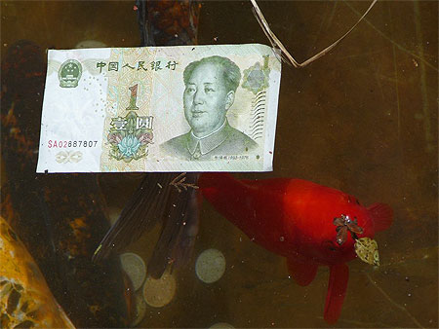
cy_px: 164
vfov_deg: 6.5
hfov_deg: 8.6
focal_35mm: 229
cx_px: 220
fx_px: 2906
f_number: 4.1
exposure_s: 1/800
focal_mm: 34.1
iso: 80
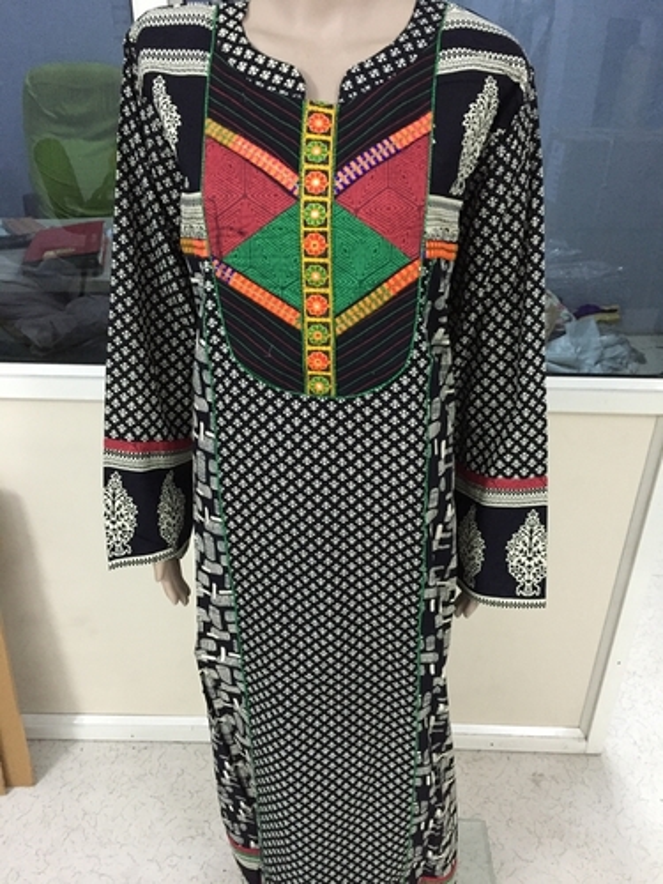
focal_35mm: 29
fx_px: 741
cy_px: 442
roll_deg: +0.3
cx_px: 332
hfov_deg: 48.2
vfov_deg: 61.7
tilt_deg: -30.7
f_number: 2.2
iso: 250
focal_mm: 4.15
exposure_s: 1/17
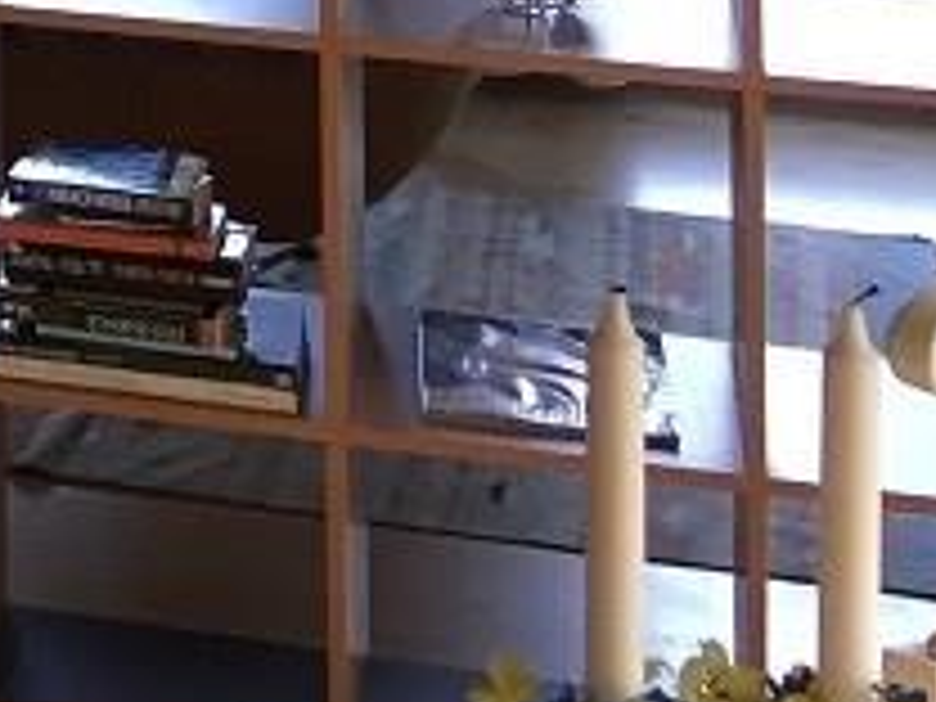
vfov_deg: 9.3
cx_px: -922
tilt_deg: -1.1
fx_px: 3867
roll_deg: -0.8
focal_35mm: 143
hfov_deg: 12.3
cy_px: -954
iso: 40
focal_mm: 4.15
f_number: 2.2
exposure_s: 1/30
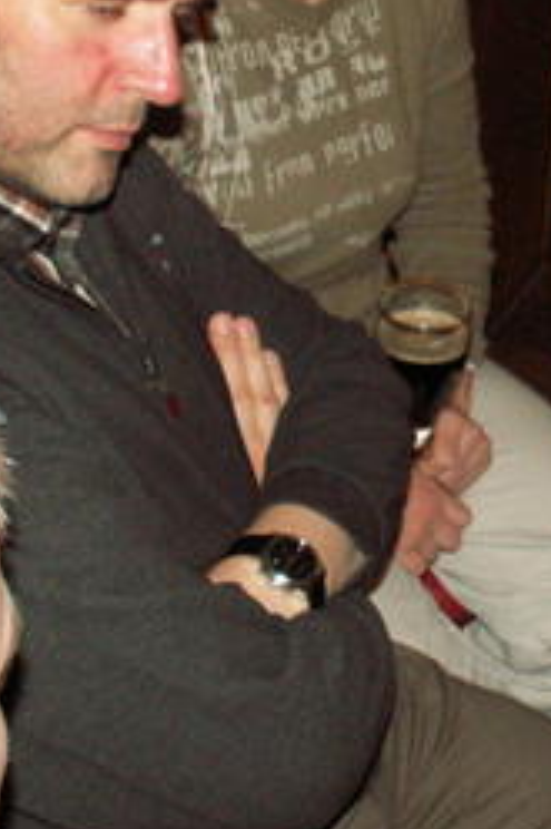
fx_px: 2161
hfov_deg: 14.4
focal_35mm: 94
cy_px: 231
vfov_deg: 21.5
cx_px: 488
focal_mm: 5.86
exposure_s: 1/40
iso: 160
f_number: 2.8
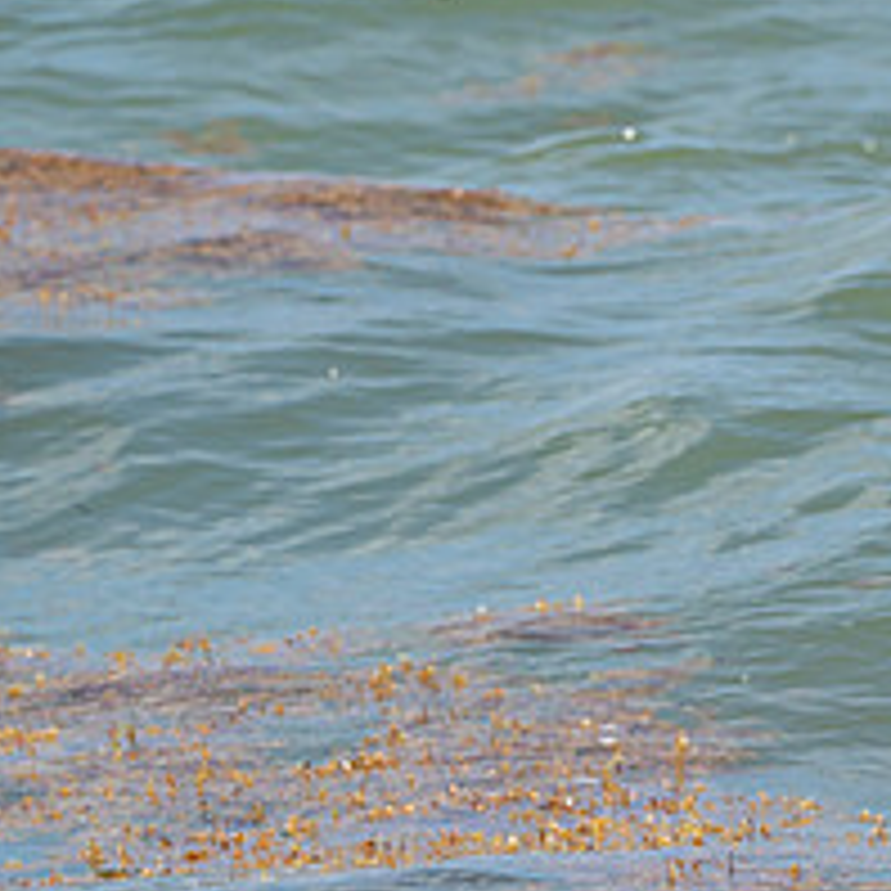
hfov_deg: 1.8
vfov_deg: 1.8
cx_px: 760
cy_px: 731
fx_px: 29034
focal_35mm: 997
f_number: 10
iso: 640
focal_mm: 400
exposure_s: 1/1250
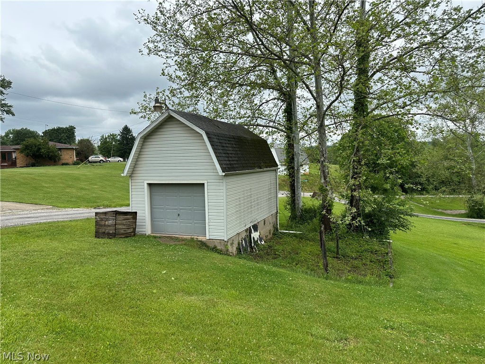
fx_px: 336
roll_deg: +1.9
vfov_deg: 56.8
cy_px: 182
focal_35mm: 24
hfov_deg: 71.6
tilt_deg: -4.1
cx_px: 242
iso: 80
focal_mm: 6.86
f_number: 1.78
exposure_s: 1/2732
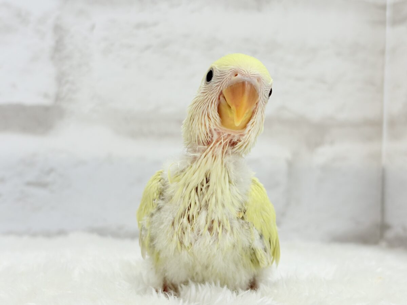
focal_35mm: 52
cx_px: 204
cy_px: 152
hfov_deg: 36.8
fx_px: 611
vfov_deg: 28.0
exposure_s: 1/100
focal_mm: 5.96
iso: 64
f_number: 1.6
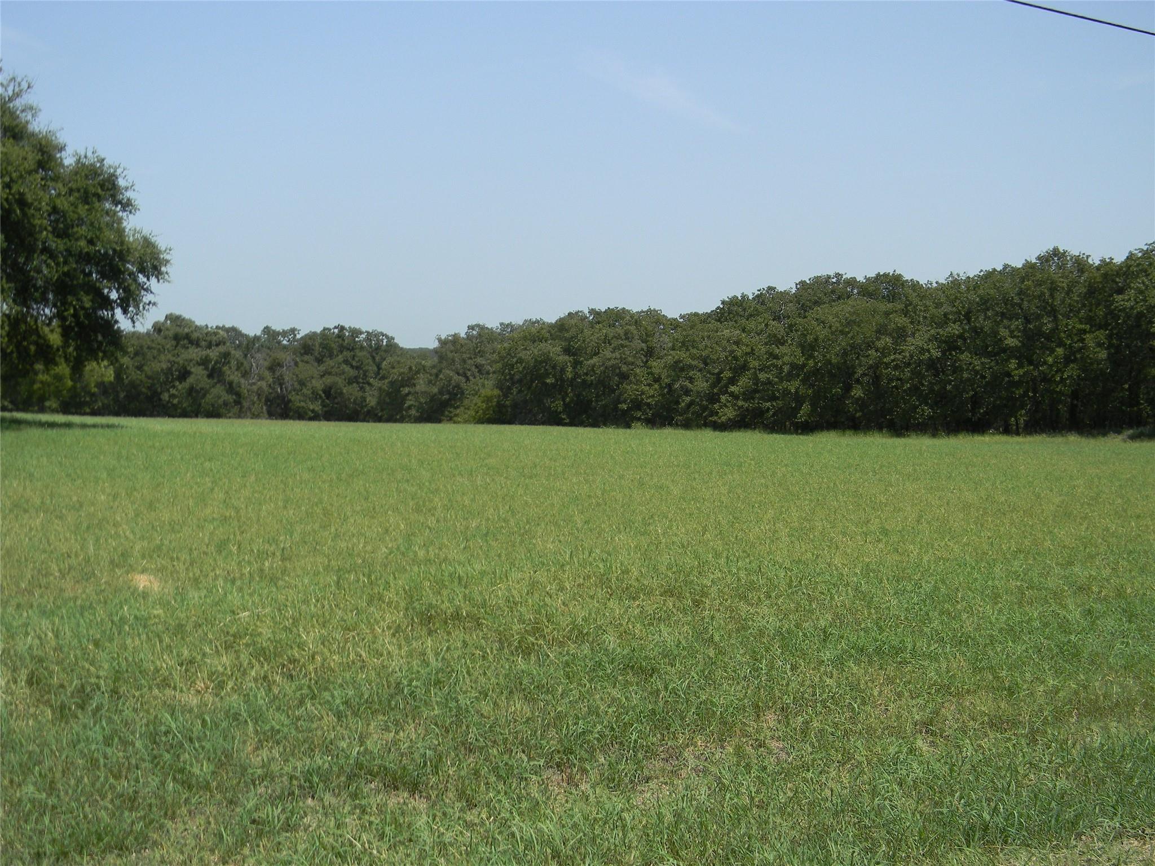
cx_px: 578
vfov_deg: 35.1
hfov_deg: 45.8
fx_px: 1368
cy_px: 433
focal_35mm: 41
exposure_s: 1/790
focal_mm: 7.3
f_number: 3.8
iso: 80
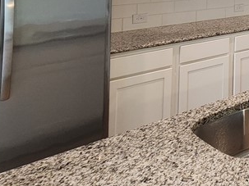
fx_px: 316
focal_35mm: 44
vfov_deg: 28.3
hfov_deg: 31.5
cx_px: 334
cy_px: -42
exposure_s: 1/60
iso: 320
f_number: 2.2
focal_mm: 2.2
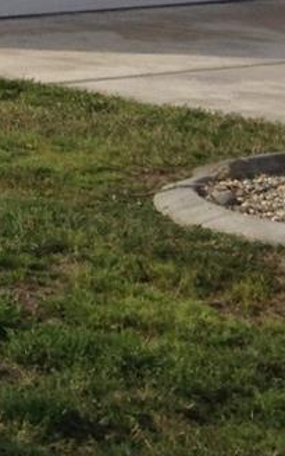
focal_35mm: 160
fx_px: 1988
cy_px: -97
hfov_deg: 7.2
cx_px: -584
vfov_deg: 12.7
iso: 50
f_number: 2.4
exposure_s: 1/1261
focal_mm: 4.12
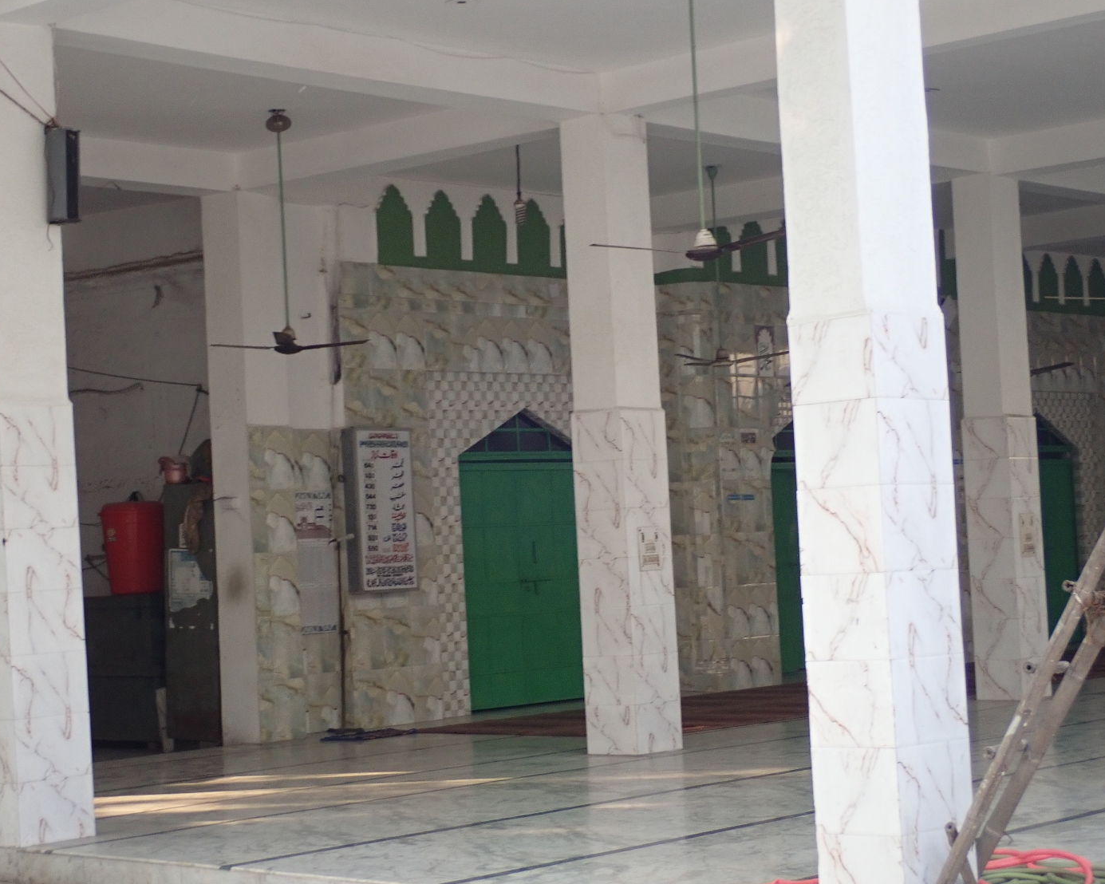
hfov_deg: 25.7
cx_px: 540
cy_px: 446
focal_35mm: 74
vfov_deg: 20.7
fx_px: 2420
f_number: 4
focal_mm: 12.6
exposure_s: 1/60
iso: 200
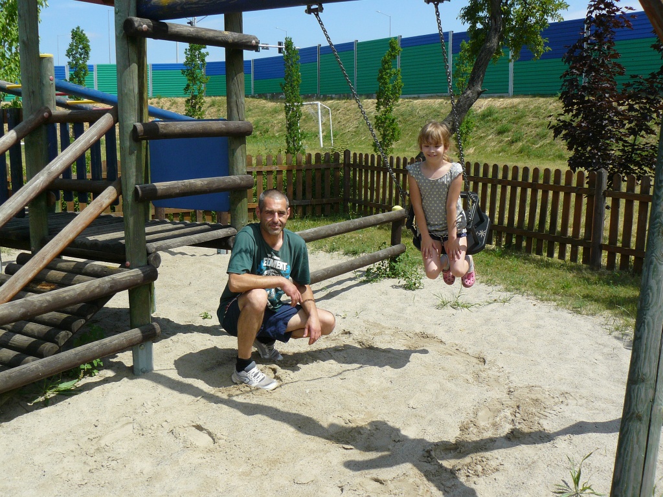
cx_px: 332
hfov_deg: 51.4
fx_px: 690
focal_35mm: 36
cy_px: 248
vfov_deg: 39.7
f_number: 5.6
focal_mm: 6
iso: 100
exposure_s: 1/400
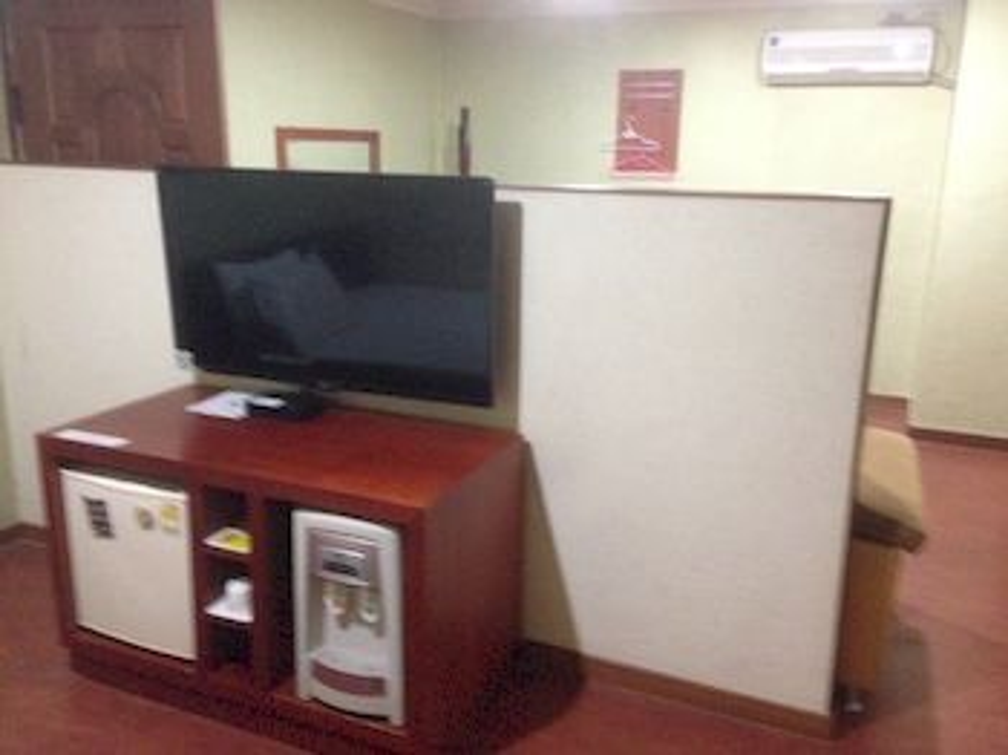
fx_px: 960
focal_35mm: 33
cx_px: 504
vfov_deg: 42.9
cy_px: 378
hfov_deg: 55.4
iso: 800
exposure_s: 1/15
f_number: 2.4
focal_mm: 4.12
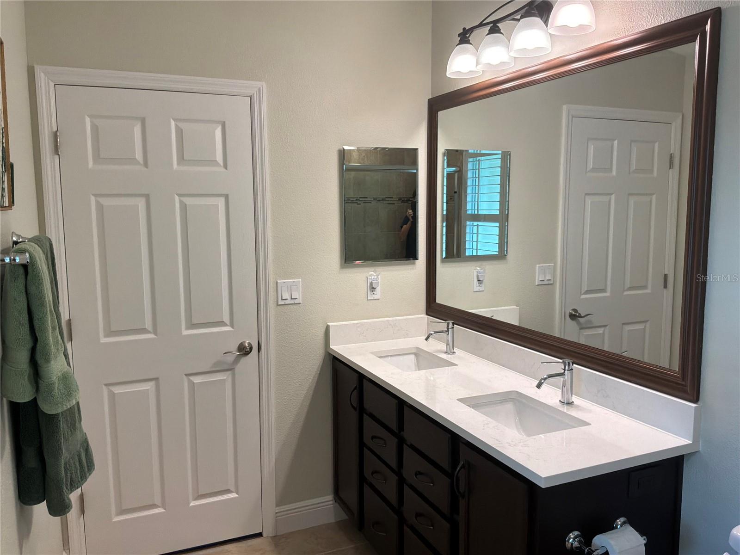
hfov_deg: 63.4
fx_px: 599
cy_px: 278
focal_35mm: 28
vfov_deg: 49.7
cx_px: 370
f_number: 1.8
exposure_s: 1/120
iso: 64
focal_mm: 3
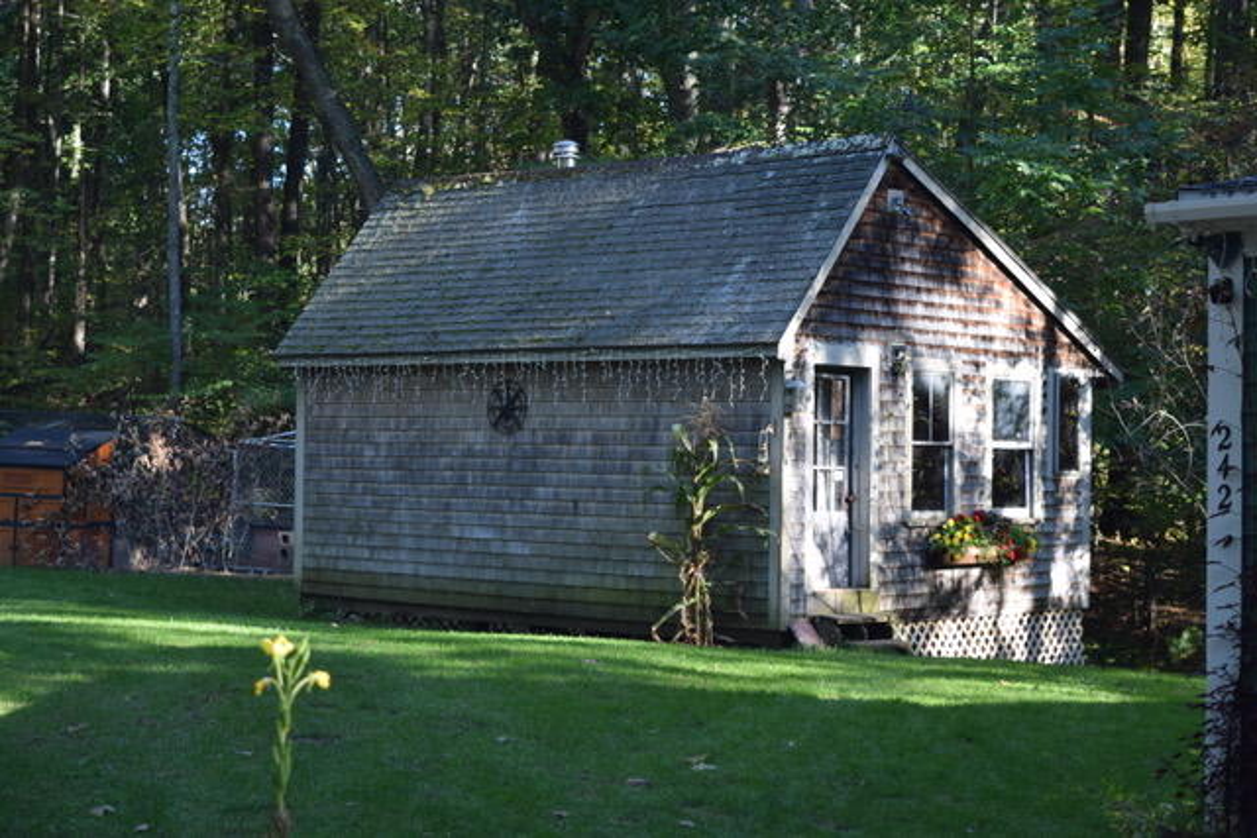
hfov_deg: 29.2
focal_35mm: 69
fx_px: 2410
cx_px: 628
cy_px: 419
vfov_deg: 19.7
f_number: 5.6
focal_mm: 46
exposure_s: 1/125
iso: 400
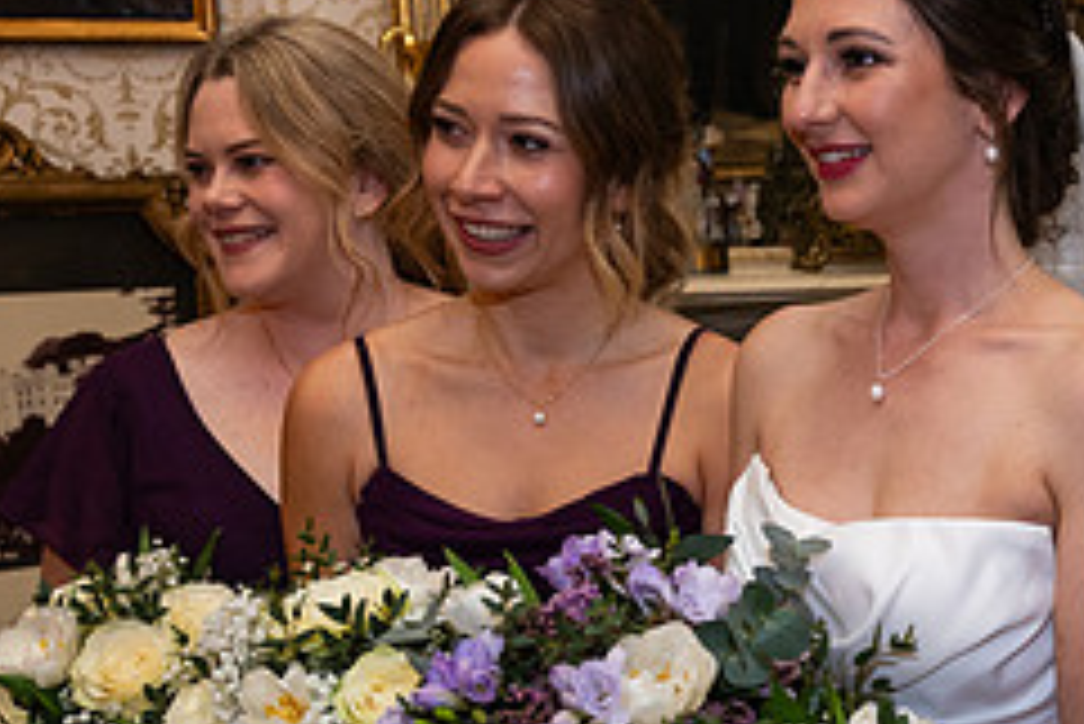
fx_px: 2320
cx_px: 1062
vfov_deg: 17.5
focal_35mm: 77
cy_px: 659
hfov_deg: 25.1
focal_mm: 32
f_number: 5
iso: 500
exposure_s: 1/160
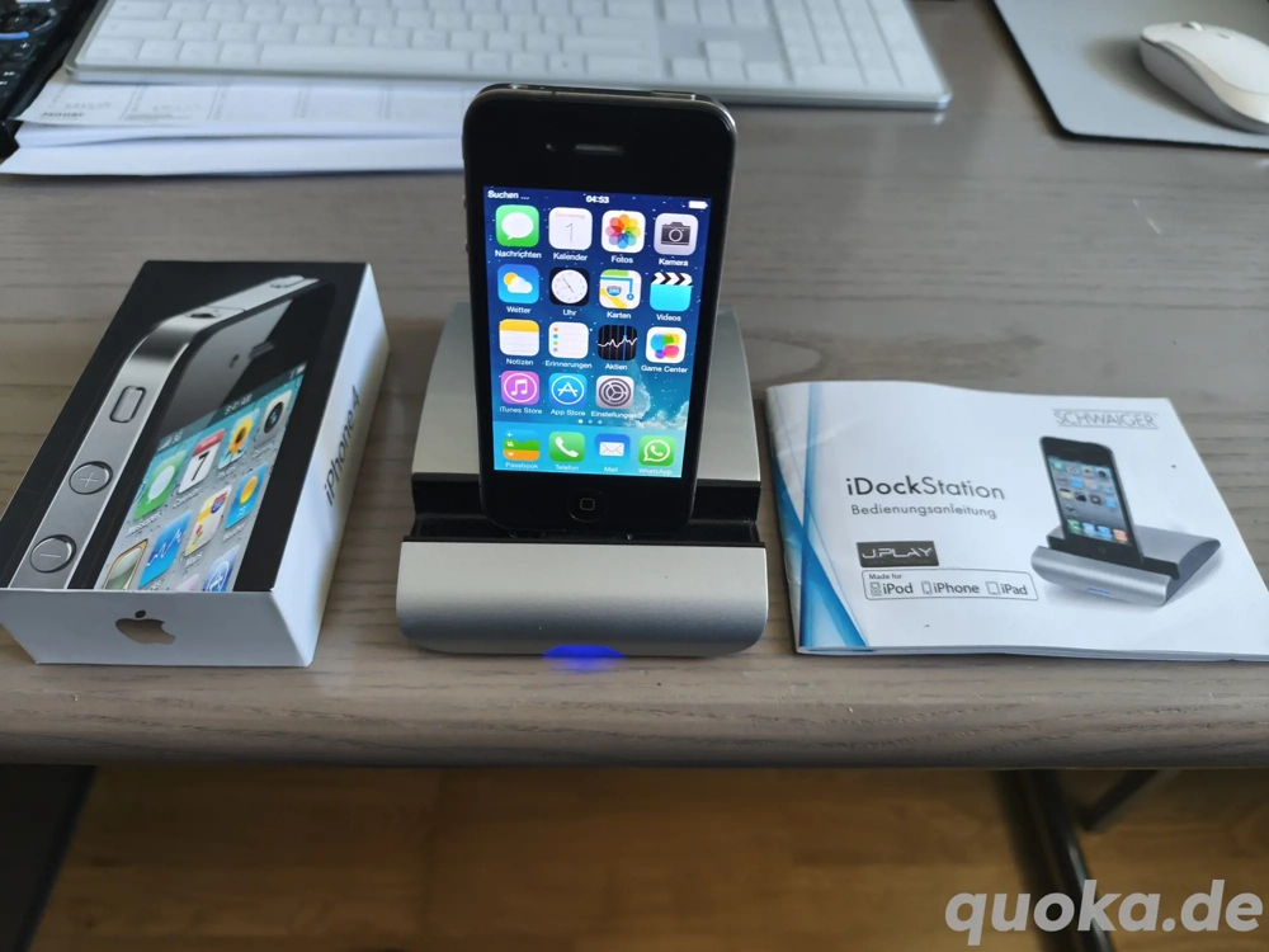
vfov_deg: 58.9
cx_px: 634
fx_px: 843
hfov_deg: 73.9
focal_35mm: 23
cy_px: 476
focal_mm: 6.14
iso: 1000
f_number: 1.65
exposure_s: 1/33.3
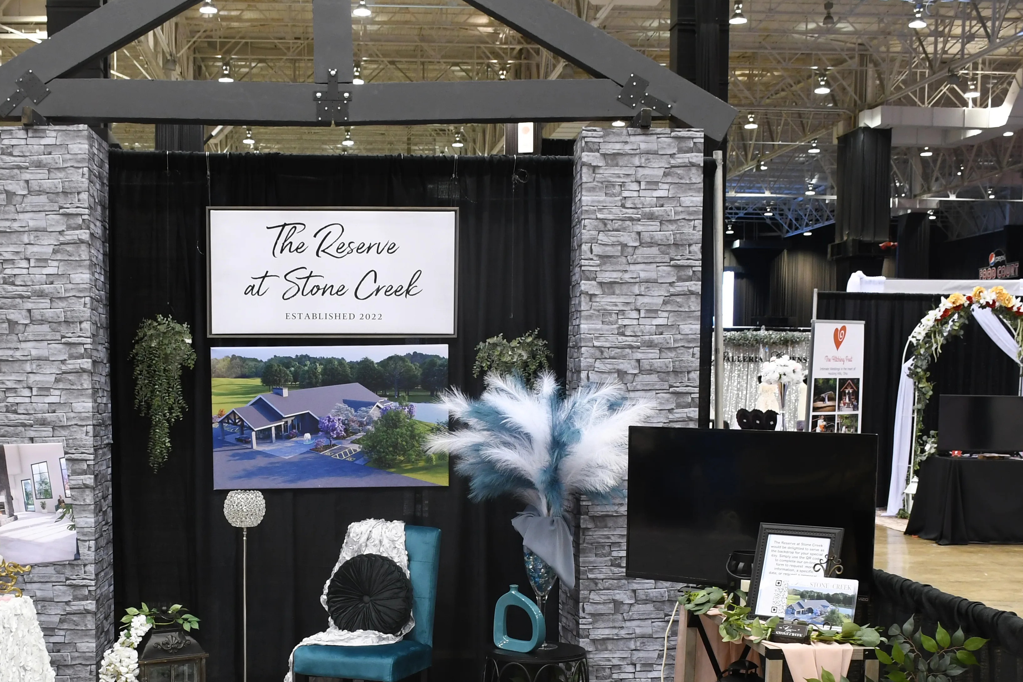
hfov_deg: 38.7
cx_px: 400
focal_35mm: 51
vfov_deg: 26.1
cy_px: 532
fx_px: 1449
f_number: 7.1
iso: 1000
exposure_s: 1/30
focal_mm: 20
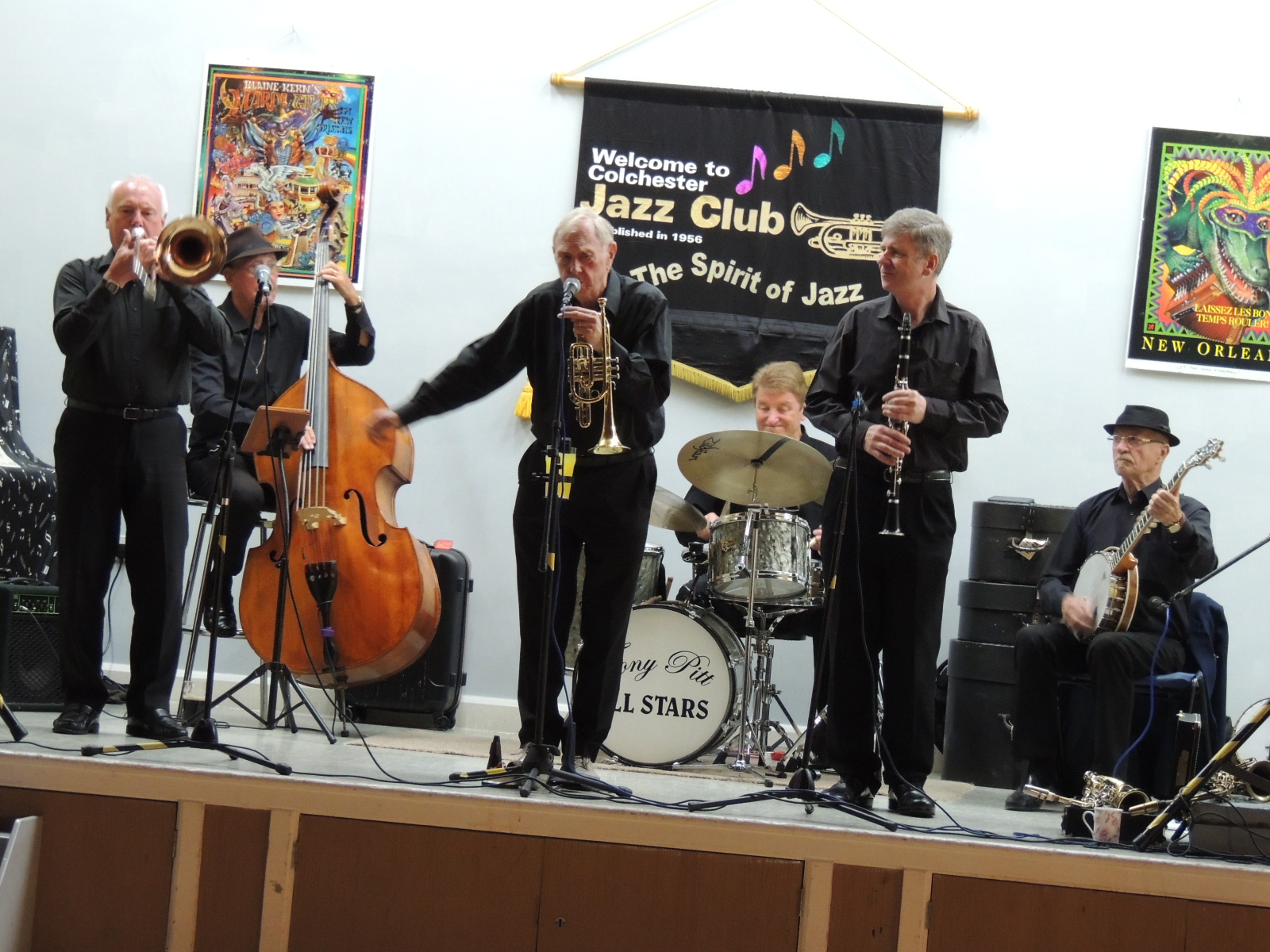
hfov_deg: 14.6
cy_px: 476
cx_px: 635
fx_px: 4953
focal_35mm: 135
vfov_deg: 11.0
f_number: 4.3
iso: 800
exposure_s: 1/25
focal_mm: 24
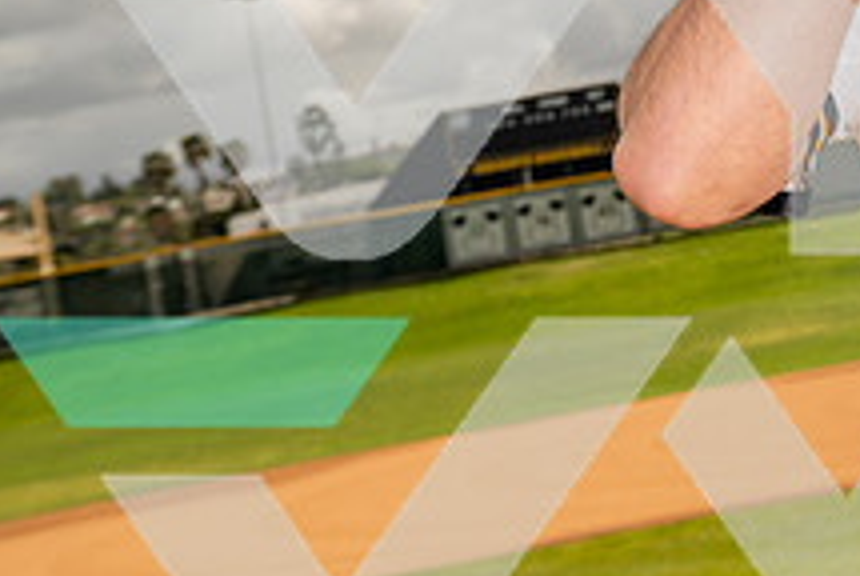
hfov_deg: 19.8
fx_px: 2320
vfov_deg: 14.0
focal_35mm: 97
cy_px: 46
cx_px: 1024
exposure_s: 1/250
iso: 100
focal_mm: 36
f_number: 5.6
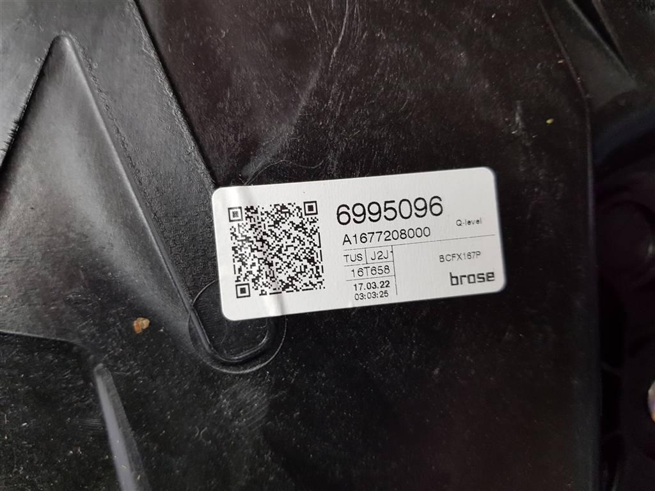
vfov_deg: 53.1
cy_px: 246
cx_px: 328
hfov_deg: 67.3
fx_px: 492
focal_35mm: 26
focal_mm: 4.2
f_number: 1.7
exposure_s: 1/50
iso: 125
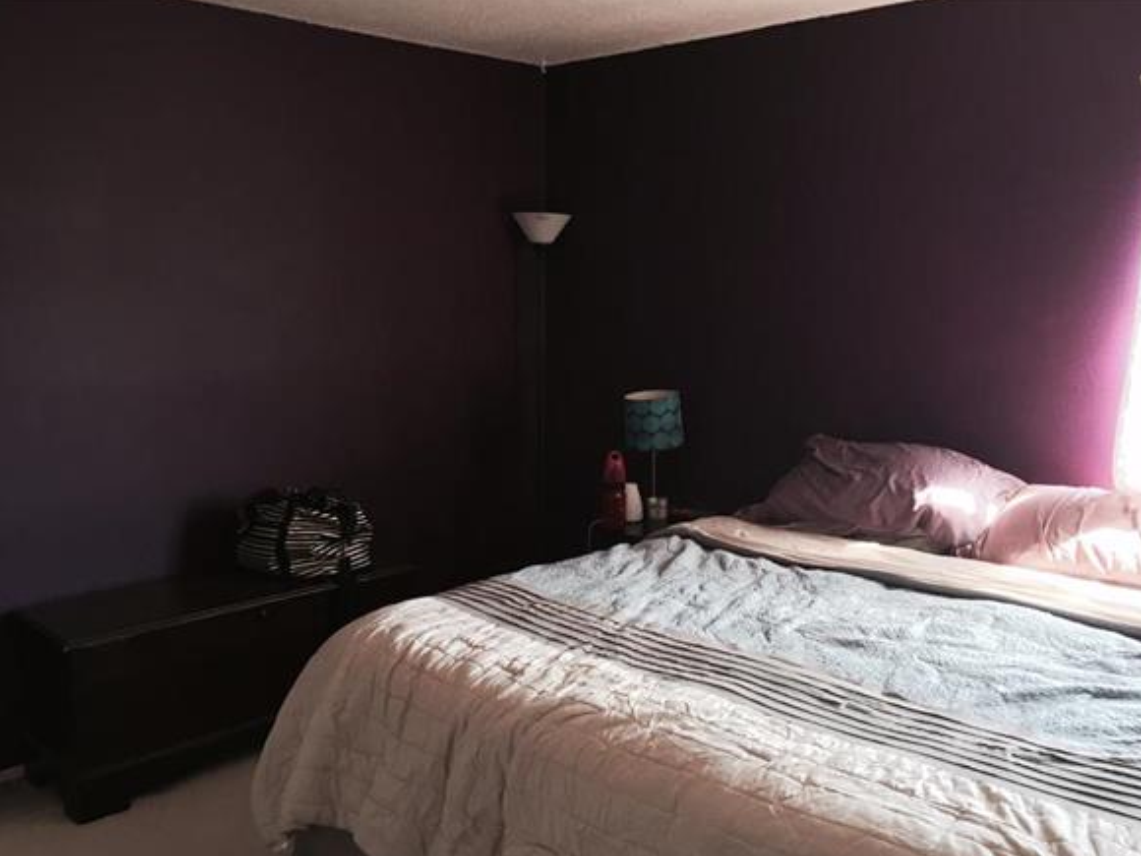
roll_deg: -2.0
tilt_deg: -12.1
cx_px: 596
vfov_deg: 44.1
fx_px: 1055
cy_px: 464
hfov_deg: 56.8
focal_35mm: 32
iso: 125
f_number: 2.2
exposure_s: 1/30
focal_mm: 4.15
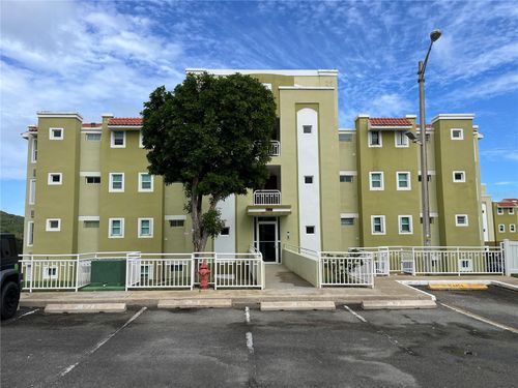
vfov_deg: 53.1
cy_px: 194
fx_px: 389
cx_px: 259
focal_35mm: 26
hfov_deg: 67.3
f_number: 1.6
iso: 50
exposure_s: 1/3745
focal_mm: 5.1
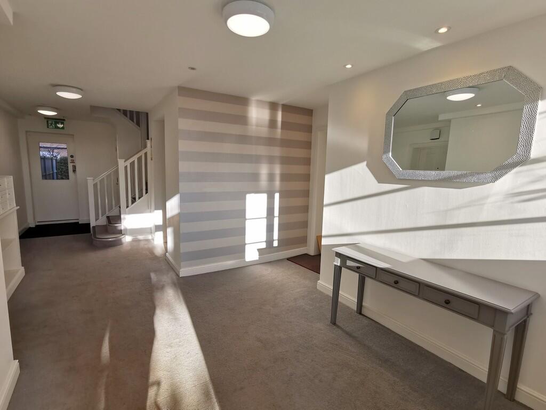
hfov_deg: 91.0
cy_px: 205
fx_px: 268
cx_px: 273
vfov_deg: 74.7
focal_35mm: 17
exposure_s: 1/151
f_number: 2.2
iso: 50
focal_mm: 2.26
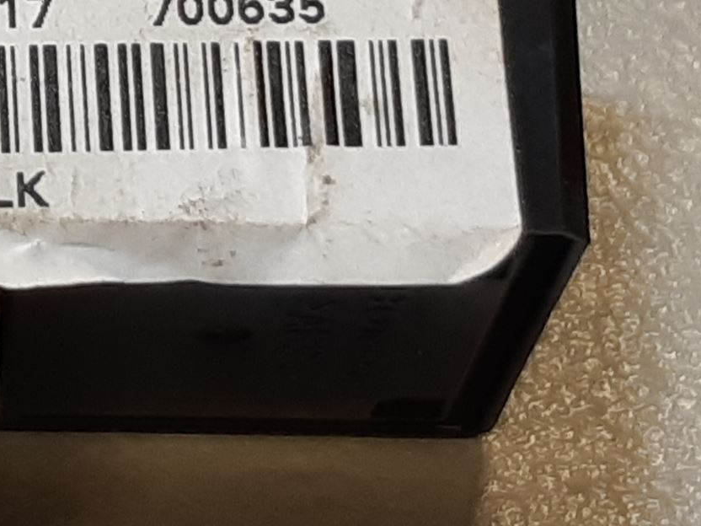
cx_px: -145
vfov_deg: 22.1
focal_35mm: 64
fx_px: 1296
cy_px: 0
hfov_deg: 26.8
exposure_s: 1/100
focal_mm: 3.93
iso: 64
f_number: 1.7
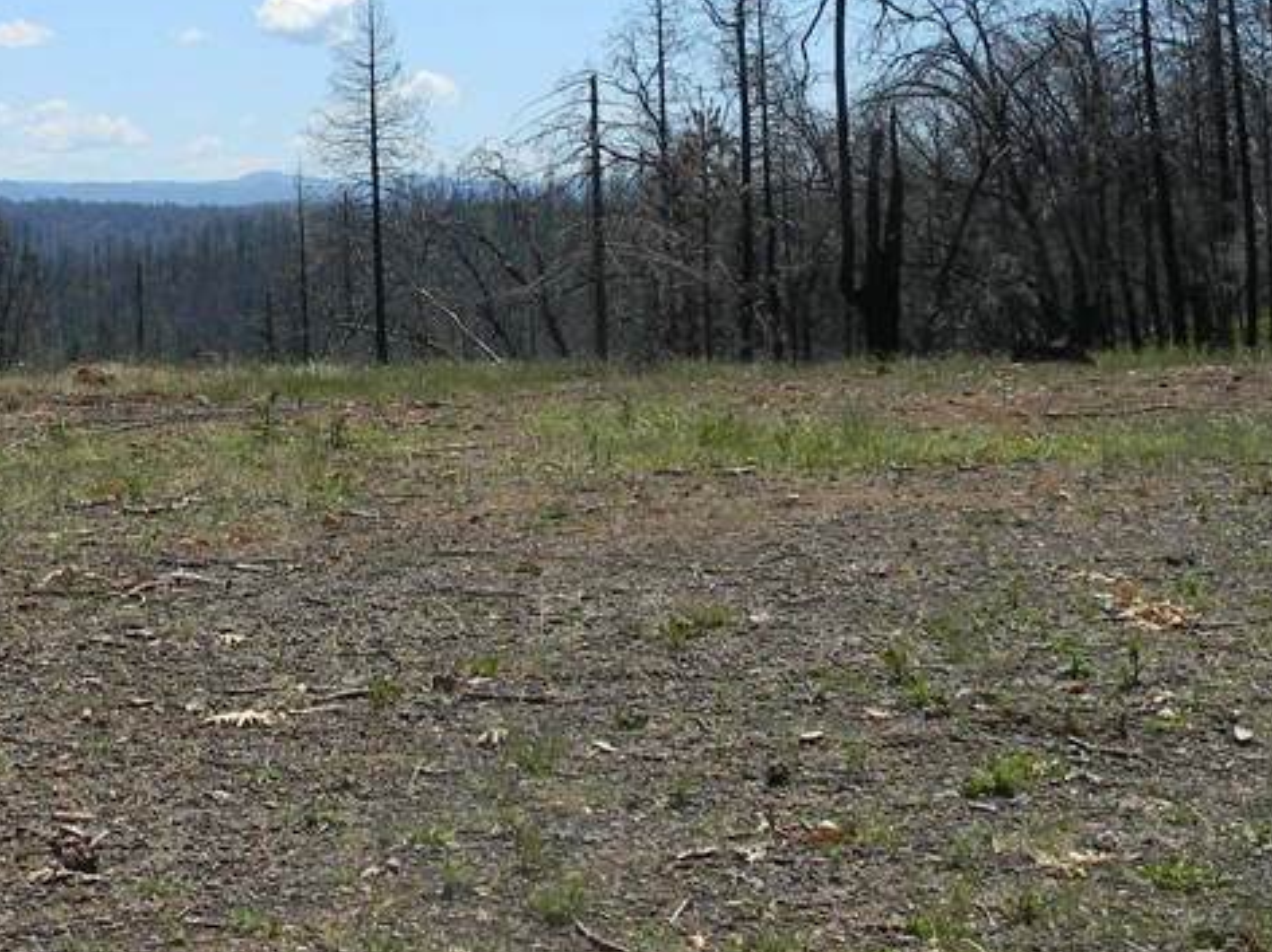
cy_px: 307
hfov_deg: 24.8
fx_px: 2864
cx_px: 368
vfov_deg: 18.8
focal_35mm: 78
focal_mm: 6.4
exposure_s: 1/284
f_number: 7.4
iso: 80
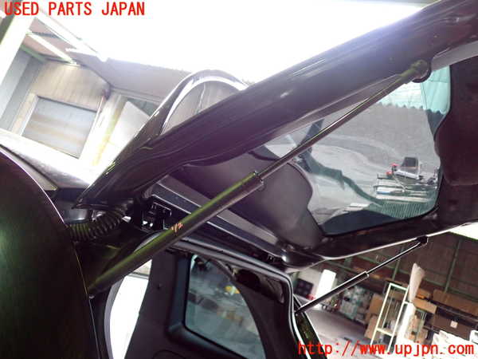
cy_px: 180
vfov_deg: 46.8
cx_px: 239
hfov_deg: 60.0
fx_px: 414
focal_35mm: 30
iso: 400
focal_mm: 5.4
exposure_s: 1/30
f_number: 2.3
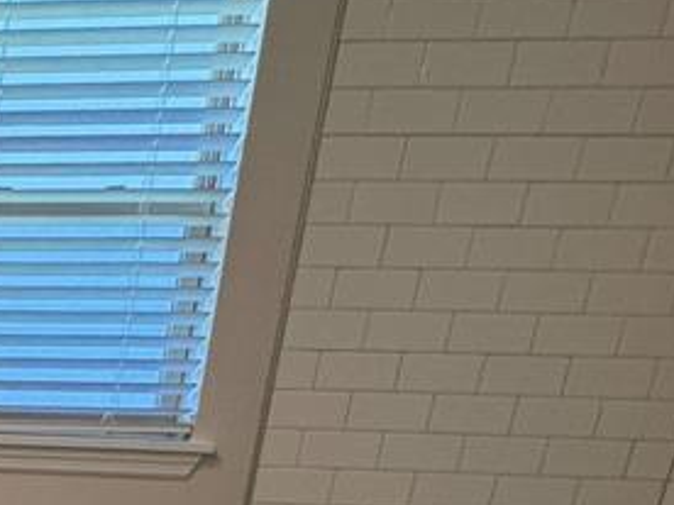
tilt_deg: -18.0
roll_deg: -1.6
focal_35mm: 52
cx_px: -330
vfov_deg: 23.7
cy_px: 707
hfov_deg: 26.7
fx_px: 1012
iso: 200
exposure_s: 1/120
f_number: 2.2
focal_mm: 2.22
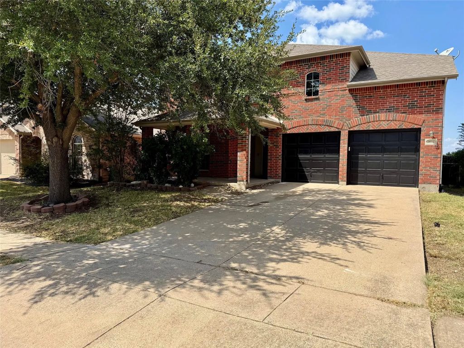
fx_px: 322
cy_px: 174
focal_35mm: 24
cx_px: 232
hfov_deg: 71.6
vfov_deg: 56.8
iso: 80
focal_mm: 6.76
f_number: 1.78
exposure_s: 1/3145
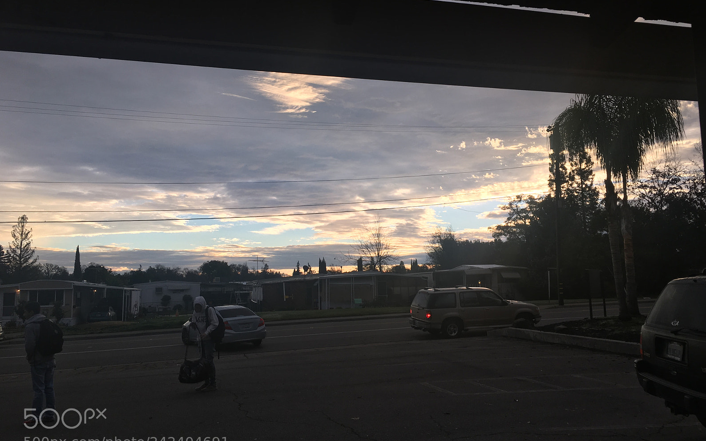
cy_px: 210
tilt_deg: +7.4
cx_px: 352
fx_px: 596
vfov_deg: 40.6
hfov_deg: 61.2
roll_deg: +1.0
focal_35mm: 31
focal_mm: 4.15
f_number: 2.2
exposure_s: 1/334
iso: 25
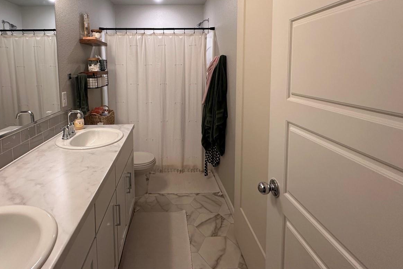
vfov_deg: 60.3
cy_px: 87
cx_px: 172
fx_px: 224
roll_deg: +0.5
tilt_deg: -5.1
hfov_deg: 83.4
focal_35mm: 20
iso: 200
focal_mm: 2.22
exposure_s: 1/120
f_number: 2.2
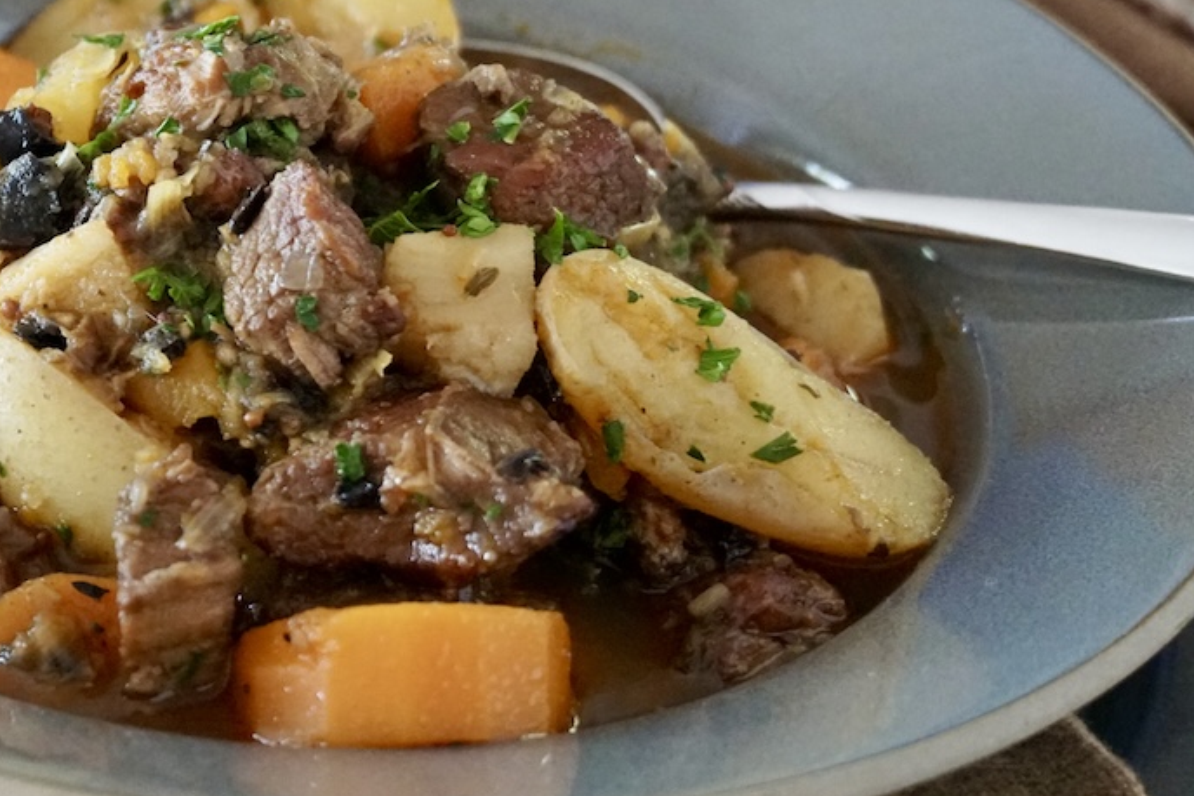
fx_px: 4079
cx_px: 111
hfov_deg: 16.4
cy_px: 183
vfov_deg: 11.1
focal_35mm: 123
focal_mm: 44
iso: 6400
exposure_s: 1/80
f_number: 5
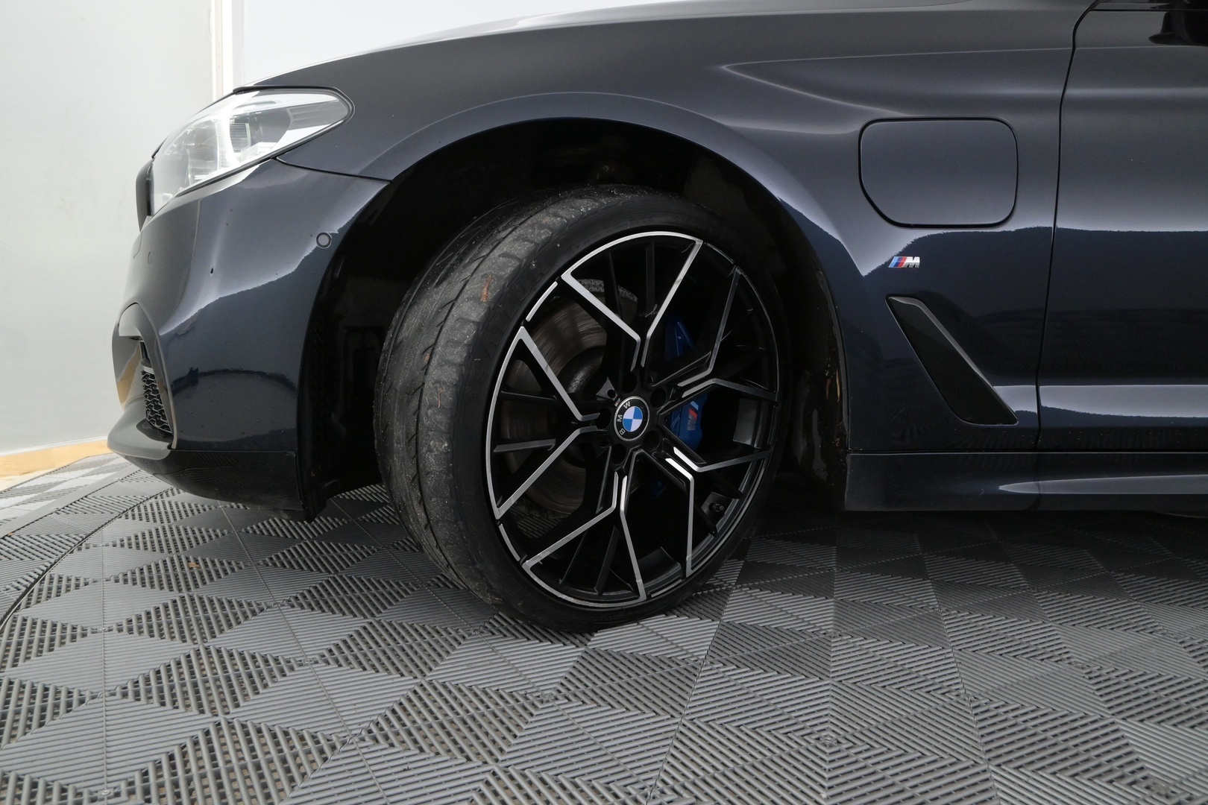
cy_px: 402
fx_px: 906
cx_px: 604
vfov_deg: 47.9
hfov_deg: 67.4
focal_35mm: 27
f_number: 5
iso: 2500
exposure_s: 1/100
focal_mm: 18
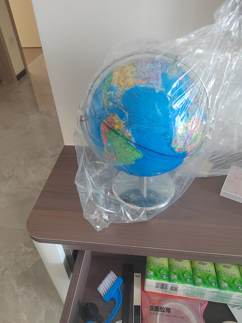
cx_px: 120
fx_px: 233
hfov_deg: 54.9
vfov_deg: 69.4
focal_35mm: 25
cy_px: 166
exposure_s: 1/100
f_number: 1.9
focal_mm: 5.52
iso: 1397
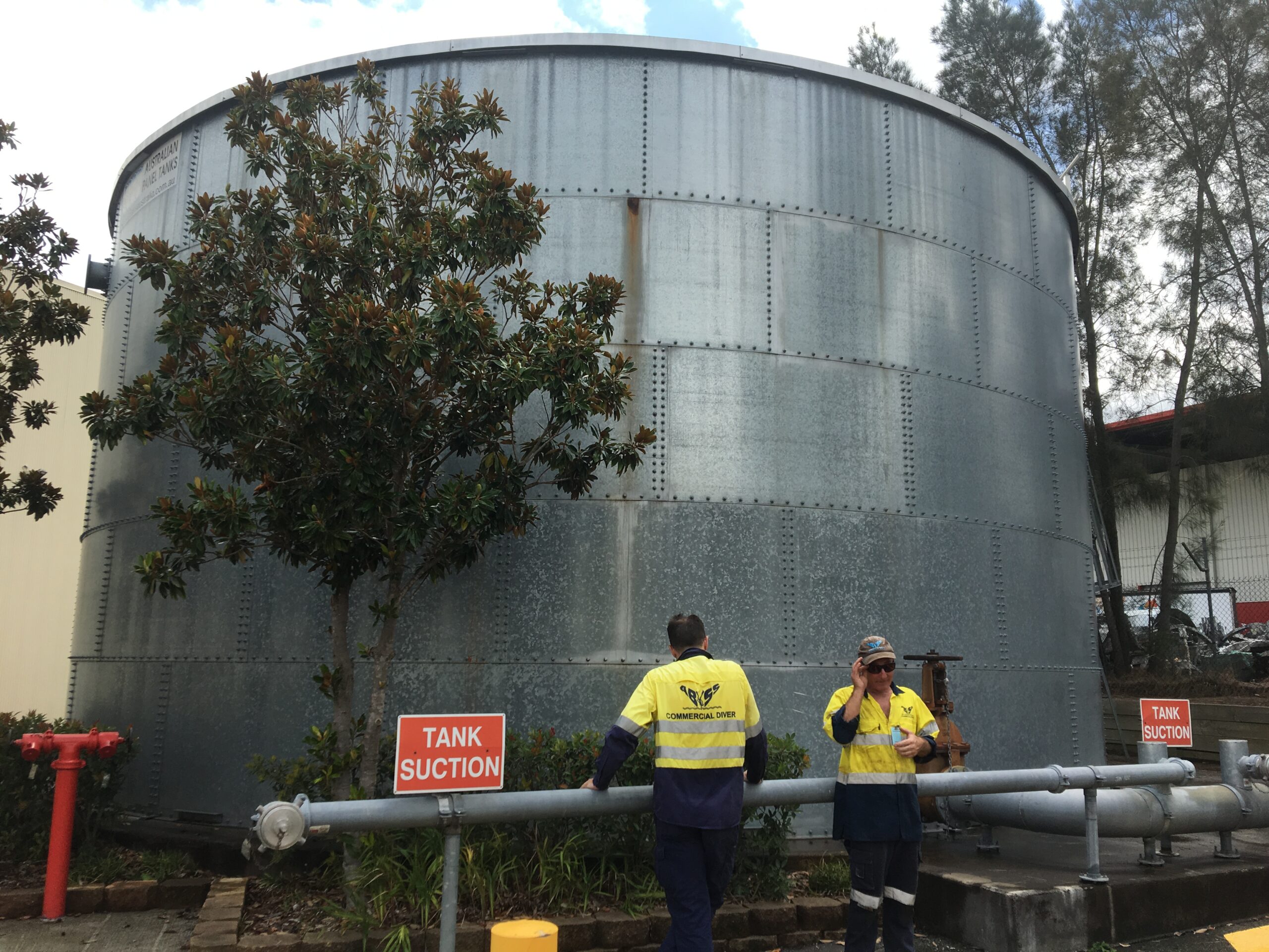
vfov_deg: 48.2
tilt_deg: +10.3
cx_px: 634
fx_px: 1063
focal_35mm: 29
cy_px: 476
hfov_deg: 61.7
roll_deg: -0.7
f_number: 2.2
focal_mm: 4.15
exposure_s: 1/905
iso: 25
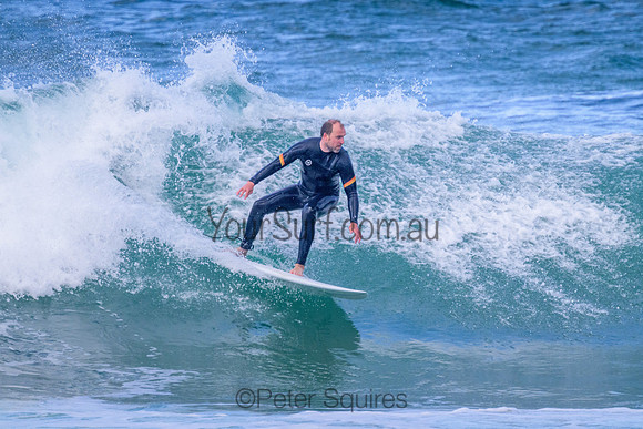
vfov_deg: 1.4
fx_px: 17322
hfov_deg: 2.1
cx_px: 390
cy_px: 189
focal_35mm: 970
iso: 2000
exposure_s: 1/1600
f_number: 11
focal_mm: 800
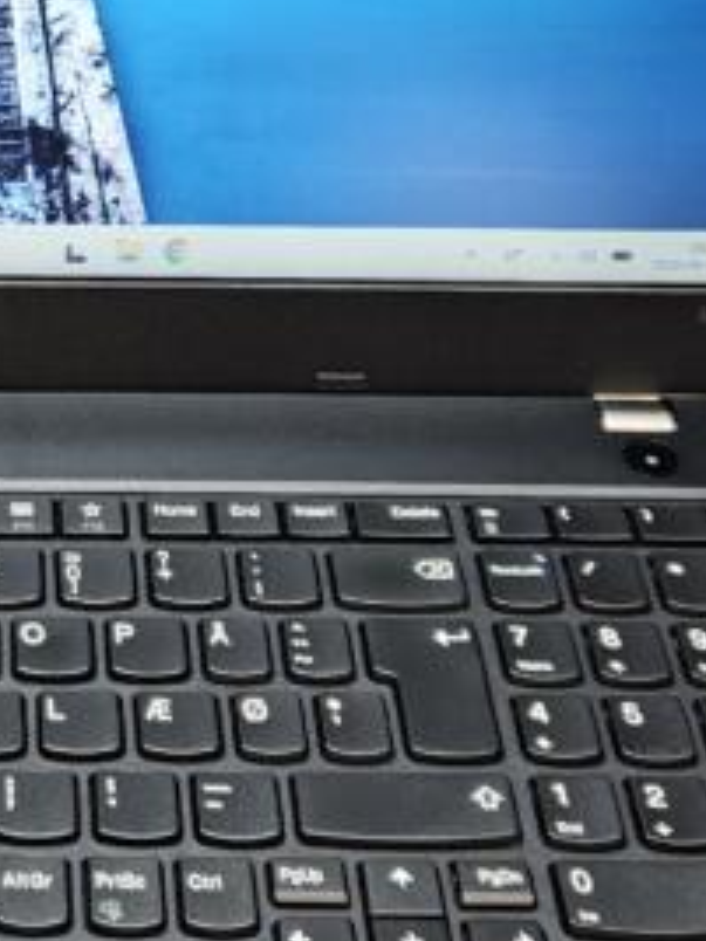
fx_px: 2393
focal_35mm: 88
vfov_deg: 21.8
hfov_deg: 16.4
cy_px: 109
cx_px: -25
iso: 125
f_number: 1.8
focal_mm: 5.4
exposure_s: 1/100
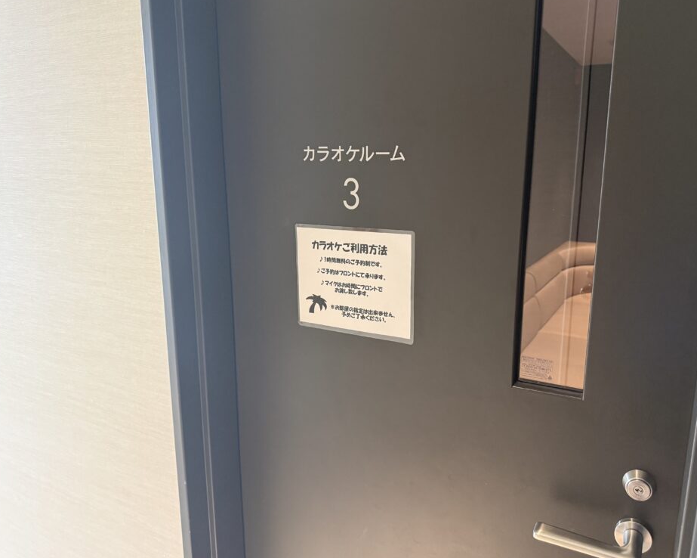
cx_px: 375
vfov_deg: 54.9
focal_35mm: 26
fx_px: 536
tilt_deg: -11.4
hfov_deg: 65.9
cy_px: 281
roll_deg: -0.3
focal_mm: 6.76
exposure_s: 1/60
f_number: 1.78
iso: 320
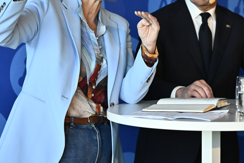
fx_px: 1254
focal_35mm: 185
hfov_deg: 11.1
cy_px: 21
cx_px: 154
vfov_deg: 7.4
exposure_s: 1/1600
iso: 2500
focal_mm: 103
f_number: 3.5
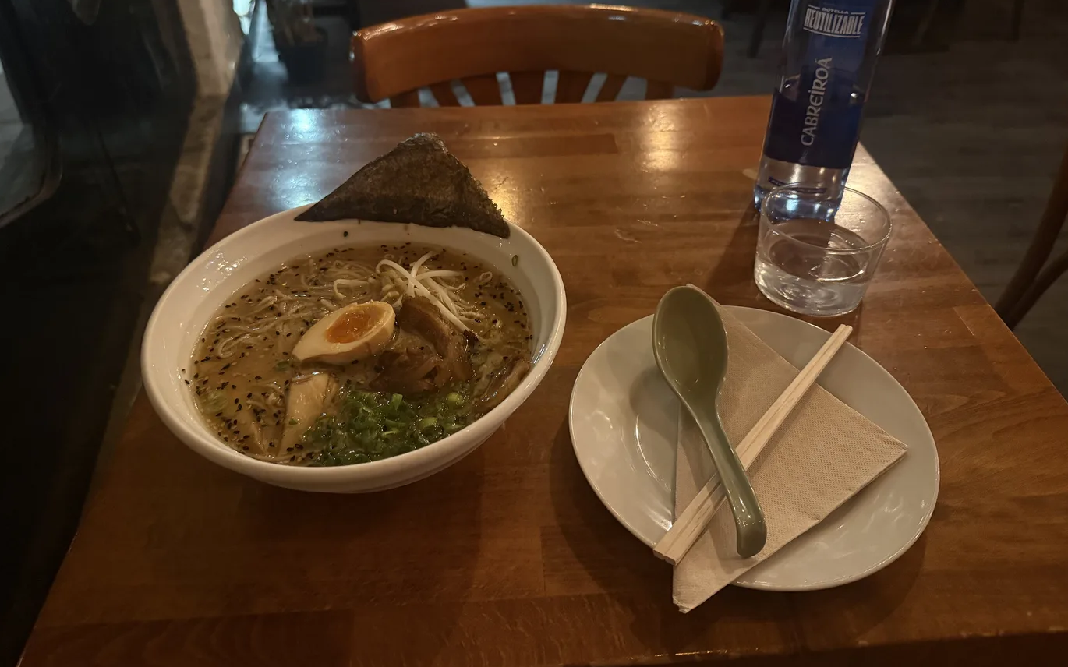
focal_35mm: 26
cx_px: 539
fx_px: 757
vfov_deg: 47.3
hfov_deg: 70.4
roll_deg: -0.1
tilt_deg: -37.2
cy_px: 261
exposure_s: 1/25
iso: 1000
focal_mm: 6.76
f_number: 1.78
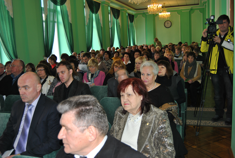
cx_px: 118
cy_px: 79
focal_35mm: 36
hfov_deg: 53.1
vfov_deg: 37.0
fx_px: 235
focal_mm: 24
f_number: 3.8
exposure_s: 1/60
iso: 200
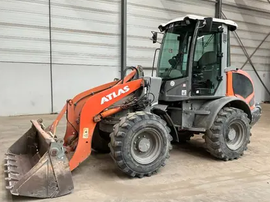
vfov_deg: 42.9
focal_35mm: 33
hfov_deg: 55.4
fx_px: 257
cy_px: 109
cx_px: 130
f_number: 1.8
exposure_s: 1/60
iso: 100
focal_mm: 3
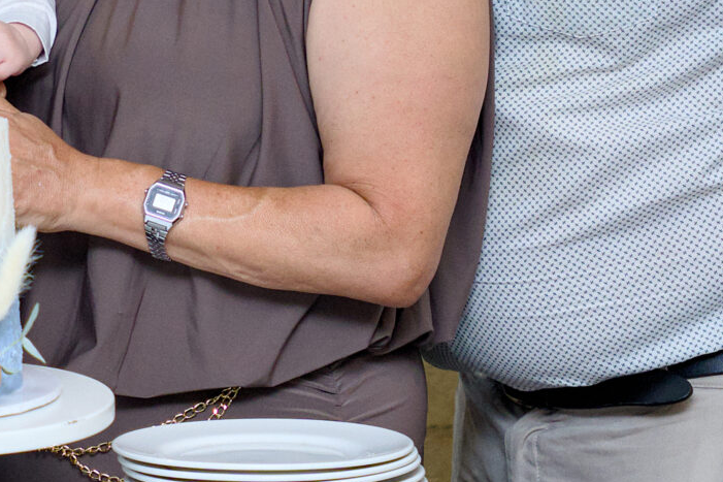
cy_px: -136
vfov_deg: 7.1
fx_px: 3840
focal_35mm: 191
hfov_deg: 10.6
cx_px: -63
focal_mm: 34.9
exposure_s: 1/160
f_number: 3.2
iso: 500
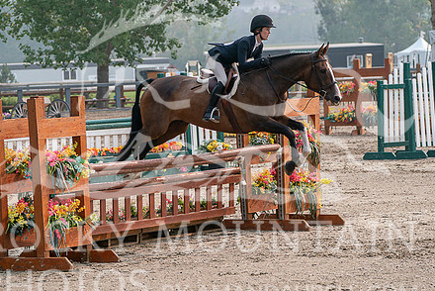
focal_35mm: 203
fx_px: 2454
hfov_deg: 10.1
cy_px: 147
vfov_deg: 6.8
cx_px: 203
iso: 500
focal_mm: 154
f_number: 5.6
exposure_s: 1/1000
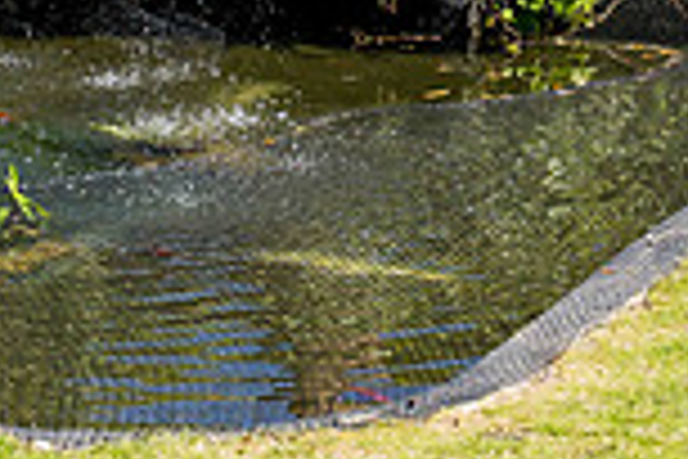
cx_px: 346
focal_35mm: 189
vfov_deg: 7.1
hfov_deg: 10.9
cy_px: -322
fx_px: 3612
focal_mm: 50
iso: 200
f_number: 8
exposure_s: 1/250
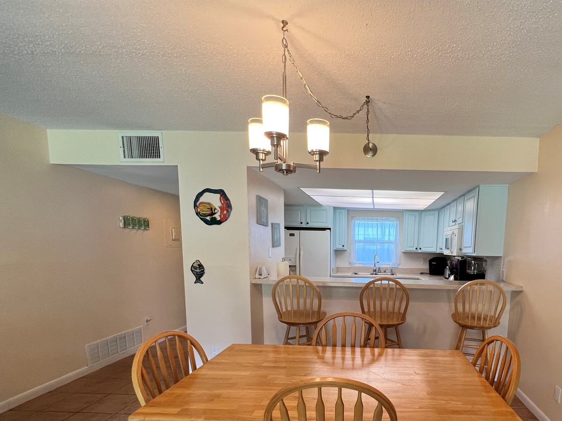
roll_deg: -1.2
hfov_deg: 84.9
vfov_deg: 69.0
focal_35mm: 18
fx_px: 292
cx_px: 371
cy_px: 290
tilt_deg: -7.5
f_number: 1.8
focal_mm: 1.57
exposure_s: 1/120
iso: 125
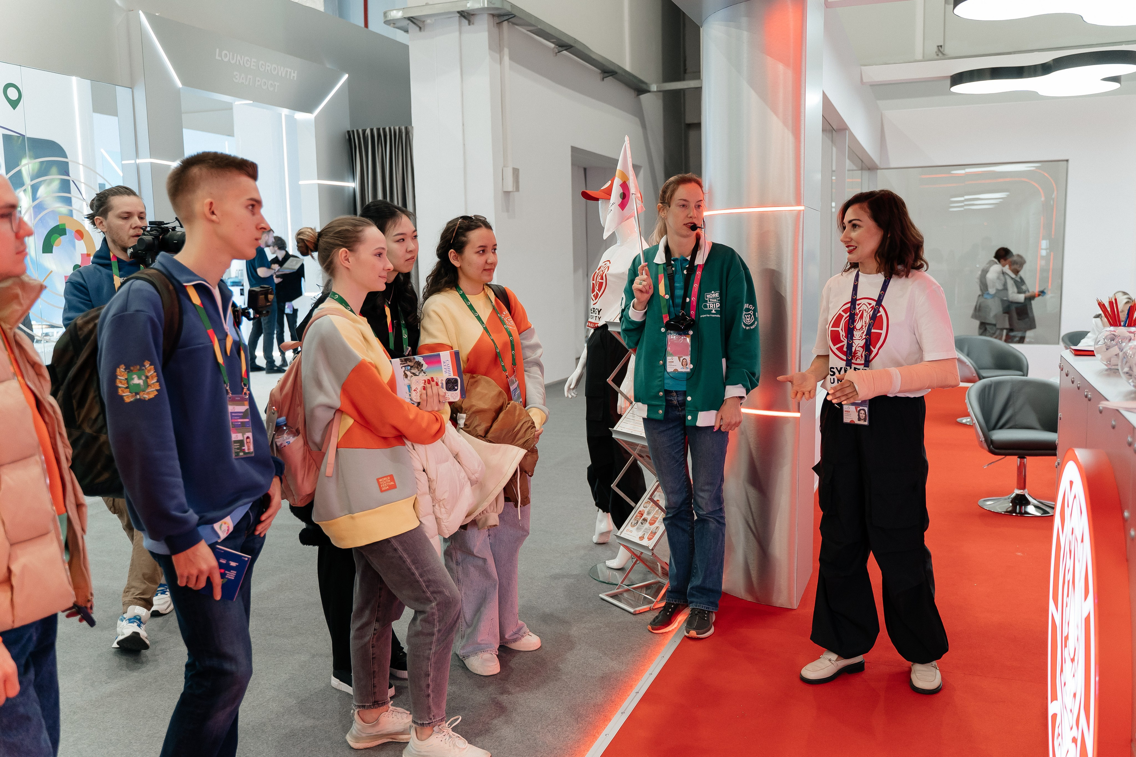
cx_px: 601
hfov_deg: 62.5
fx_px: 935
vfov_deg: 44.1
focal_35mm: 30
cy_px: 378
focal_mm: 28
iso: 1000
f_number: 2.8
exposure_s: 1/200
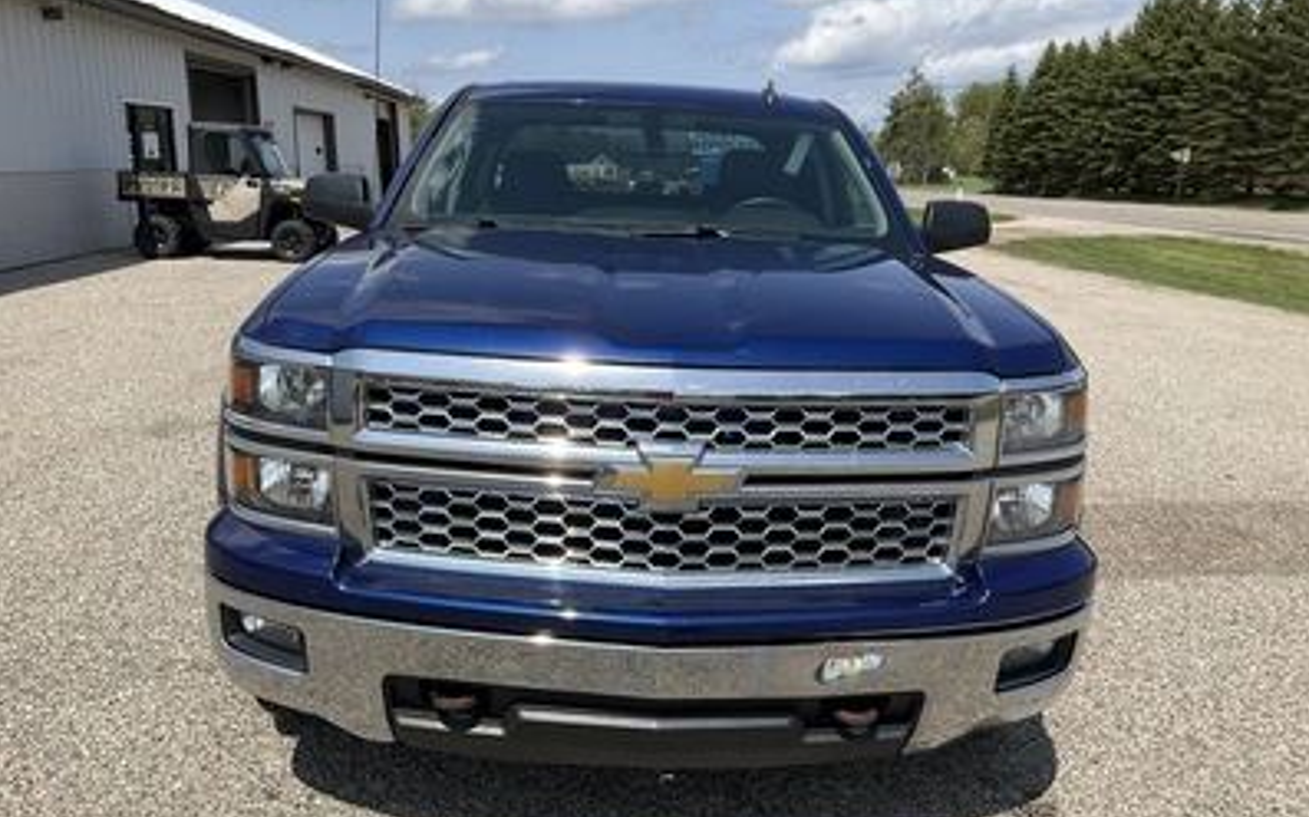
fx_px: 1106
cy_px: 399
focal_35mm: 31
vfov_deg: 40.6
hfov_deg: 61.2
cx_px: 656
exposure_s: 1/2227
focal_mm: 3
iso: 25
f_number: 1.8
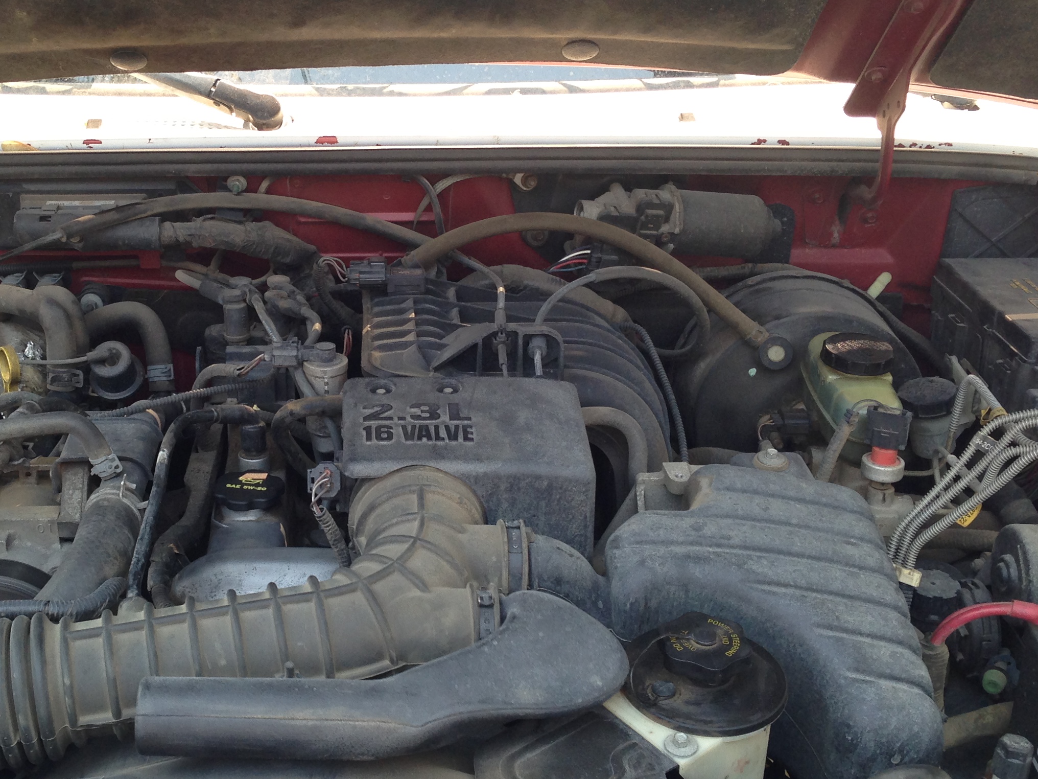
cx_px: 335
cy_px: 348
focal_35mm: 53
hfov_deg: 35.8
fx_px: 1589
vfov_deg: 27.5
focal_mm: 4.13
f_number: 2.4
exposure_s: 1/127
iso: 50
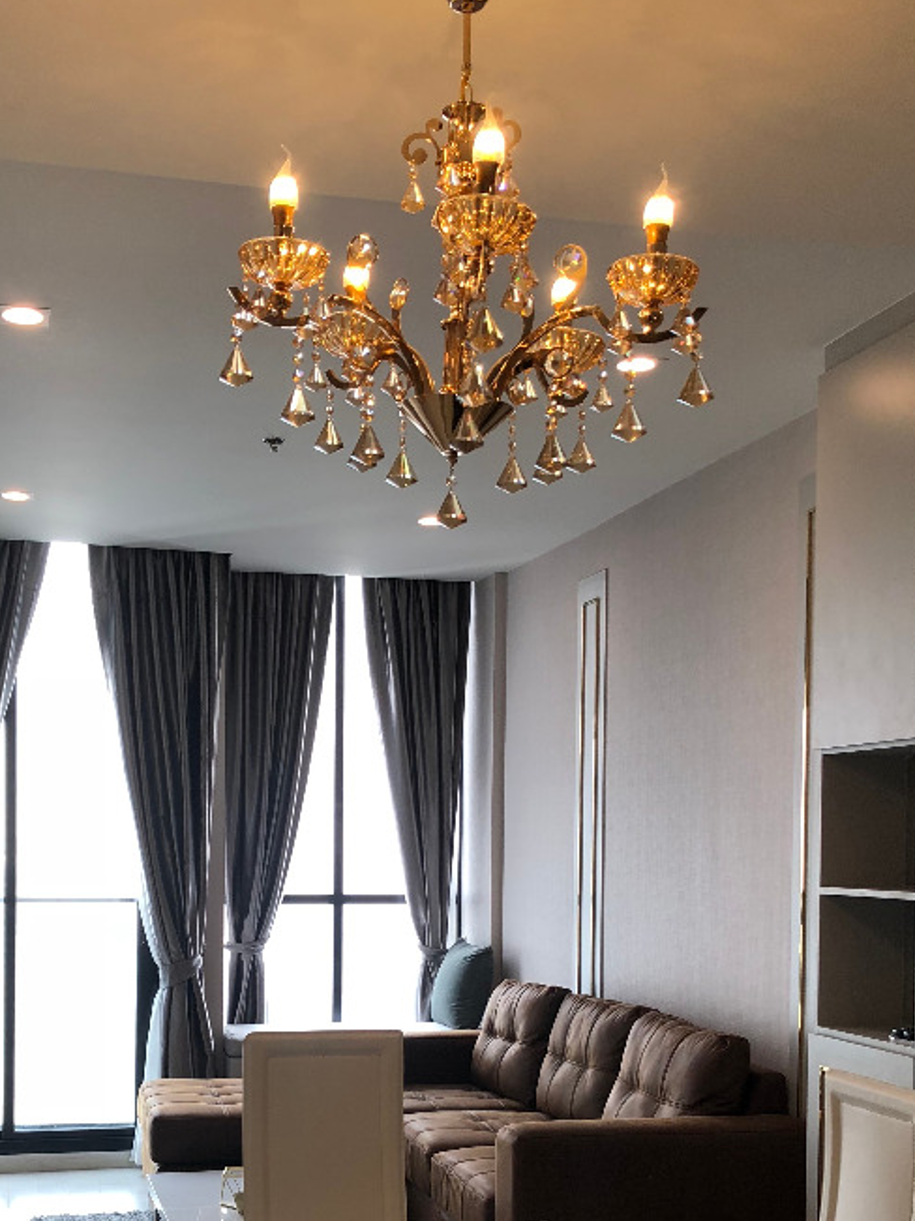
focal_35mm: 43
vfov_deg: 42.6
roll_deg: +0.4
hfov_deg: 33.5
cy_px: 900
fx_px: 1516
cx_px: 354
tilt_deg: -3.0
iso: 40
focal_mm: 4
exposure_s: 1/100
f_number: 1.8
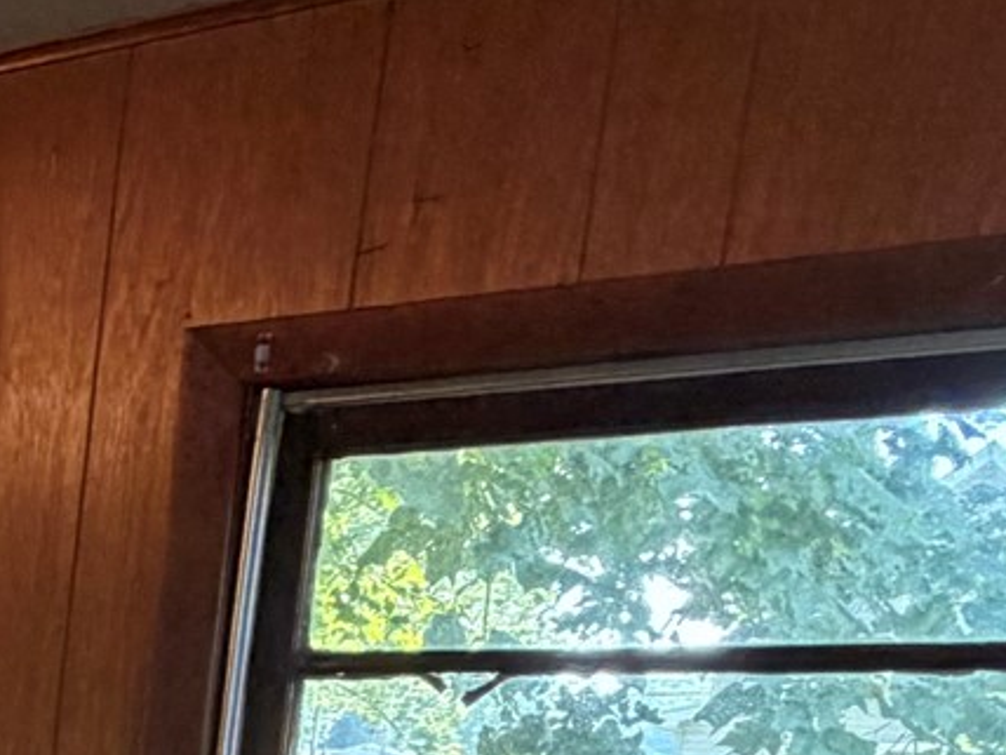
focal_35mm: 67
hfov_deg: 21.2
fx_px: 1947
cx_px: -722
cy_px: 1082
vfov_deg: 19.5
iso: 320
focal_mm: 2.22
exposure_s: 1/60
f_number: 2.2
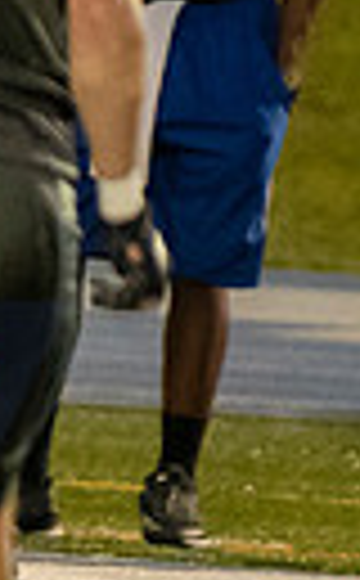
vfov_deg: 1.1
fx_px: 31635
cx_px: -1315
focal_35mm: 2004
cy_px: -7
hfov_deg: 0.7
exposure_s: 1/1600
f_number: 2.8
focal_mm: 200
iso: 7200
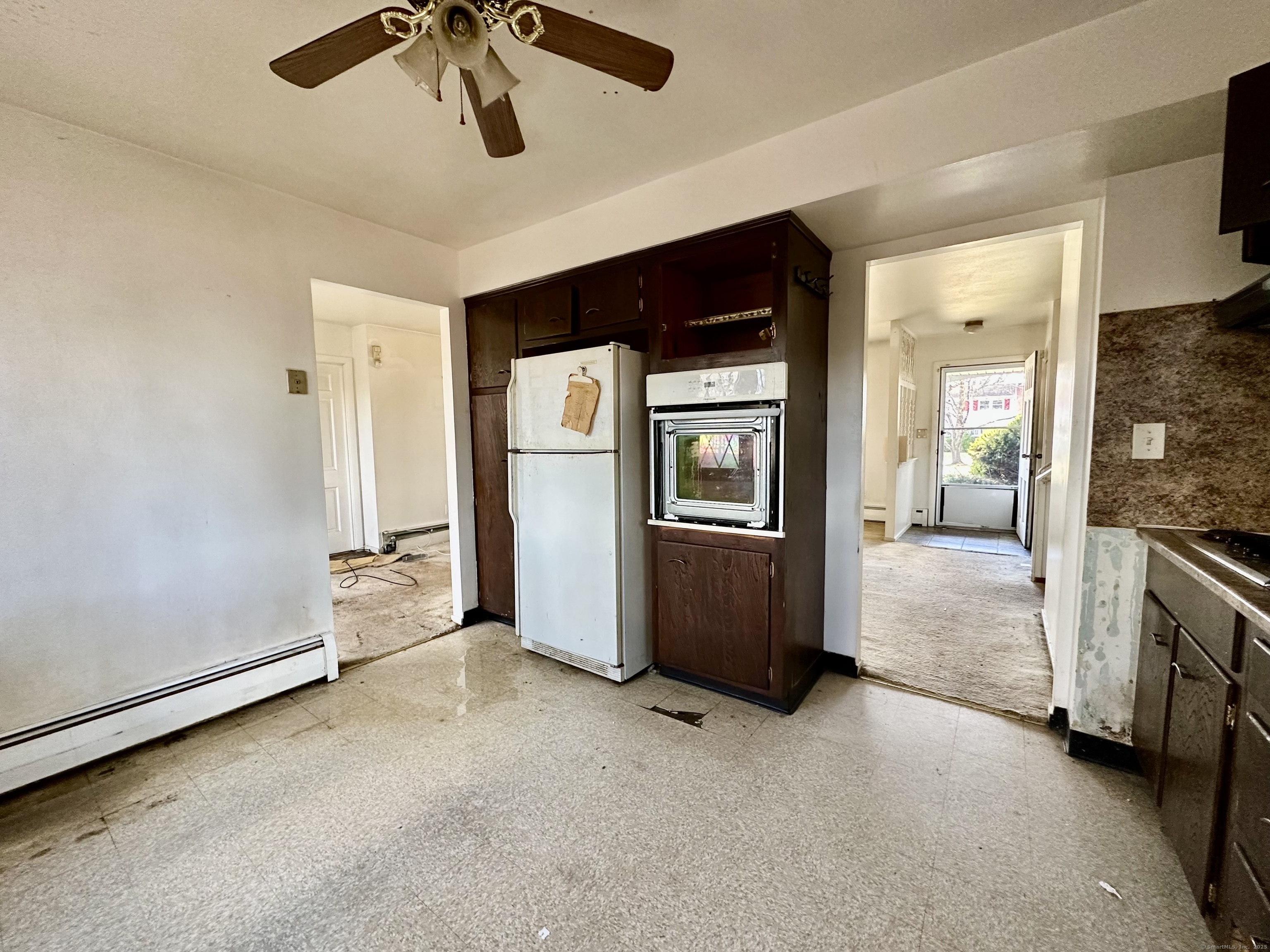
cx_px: 635
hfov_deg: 102.1
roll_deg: +0.7
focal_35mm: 14
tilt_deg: -4.7
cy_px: 476
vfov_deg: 85.7
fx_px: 514
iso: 320
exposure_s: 1/70
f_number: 2.2
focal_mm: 2.22
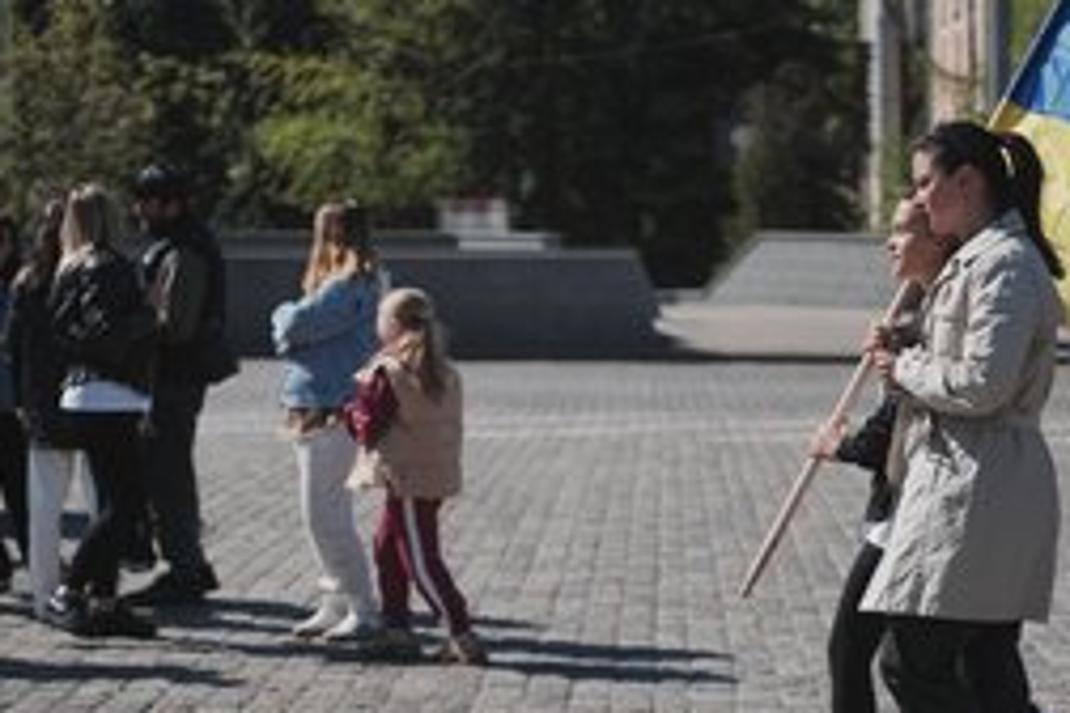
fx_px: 3537
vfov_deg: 11.5
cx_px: 662
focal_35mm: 119
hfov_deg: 17.2
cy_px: 395
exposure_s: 1/6400
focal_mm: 75
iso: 100
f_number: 2.8
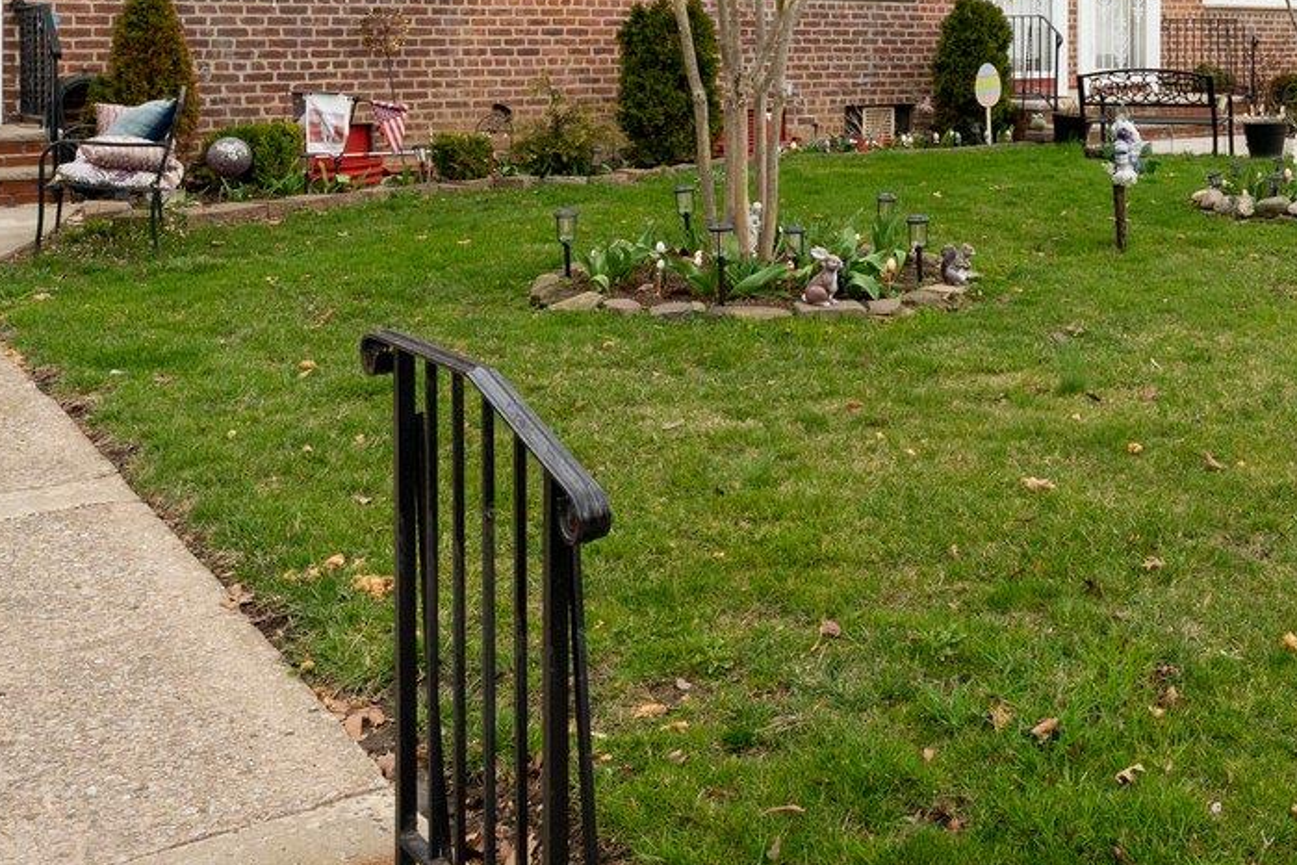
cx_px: 1076
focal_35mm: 41
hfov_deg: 44.6
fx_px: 1477
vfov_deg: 31.1
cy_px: 84
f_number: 10
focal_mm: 14
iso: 640
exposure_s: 1/400
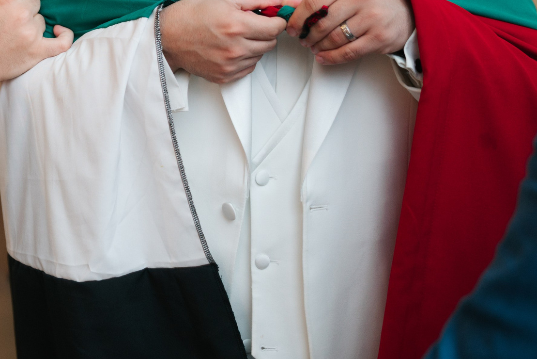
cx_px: 0
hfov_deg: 23.7
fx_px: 1223
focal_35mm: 82
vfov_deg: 16.4
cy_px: 13
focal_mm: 35
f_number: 2.5
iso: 640
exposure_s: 1/160
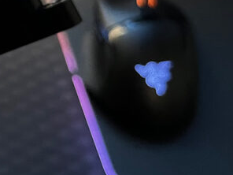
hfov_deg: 18.1
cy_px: -24
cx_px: -162
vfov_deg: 15.9
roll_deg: +6.4
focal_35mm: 90
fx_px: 606
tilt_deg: -37.1
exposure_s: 1/30
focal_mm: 5.1
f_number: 1.6
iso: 800
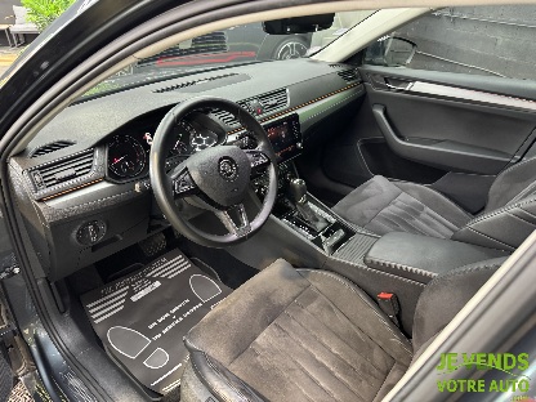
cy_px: 201
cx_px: 268
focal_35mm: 24
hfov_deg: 71.6
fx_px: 372
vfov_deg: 56.8
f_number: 1.78
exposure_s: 1/50
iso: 800
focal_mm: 6.76
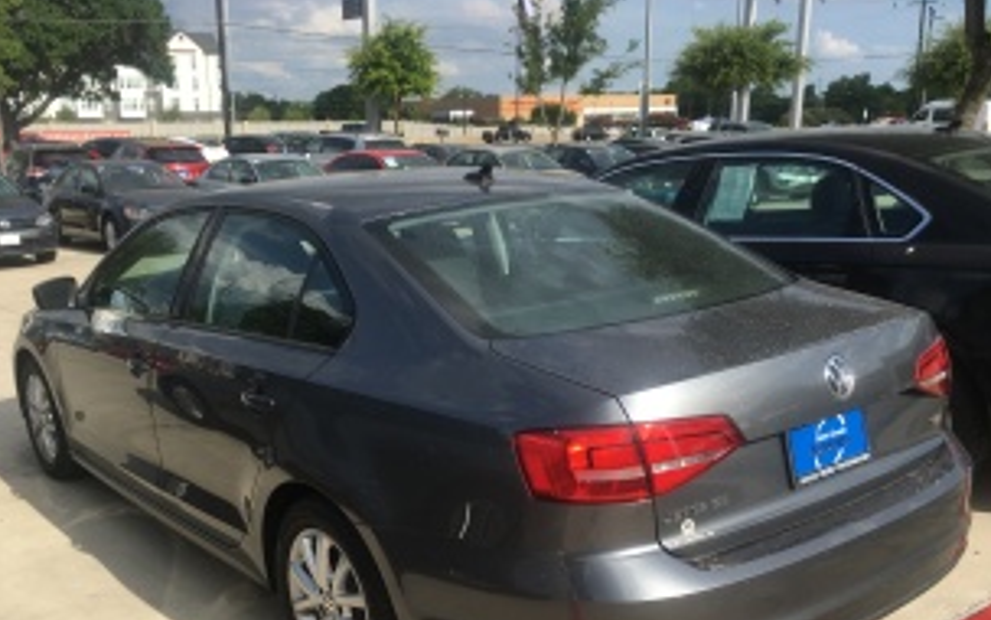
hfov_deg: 52.5
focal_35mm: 37
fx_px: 999
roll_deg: +1.5
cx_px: 407
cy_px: 421
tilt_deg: -15.9
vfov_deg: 34.1
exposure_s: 1/1350
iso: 25
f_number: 2.2
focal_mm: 4.15
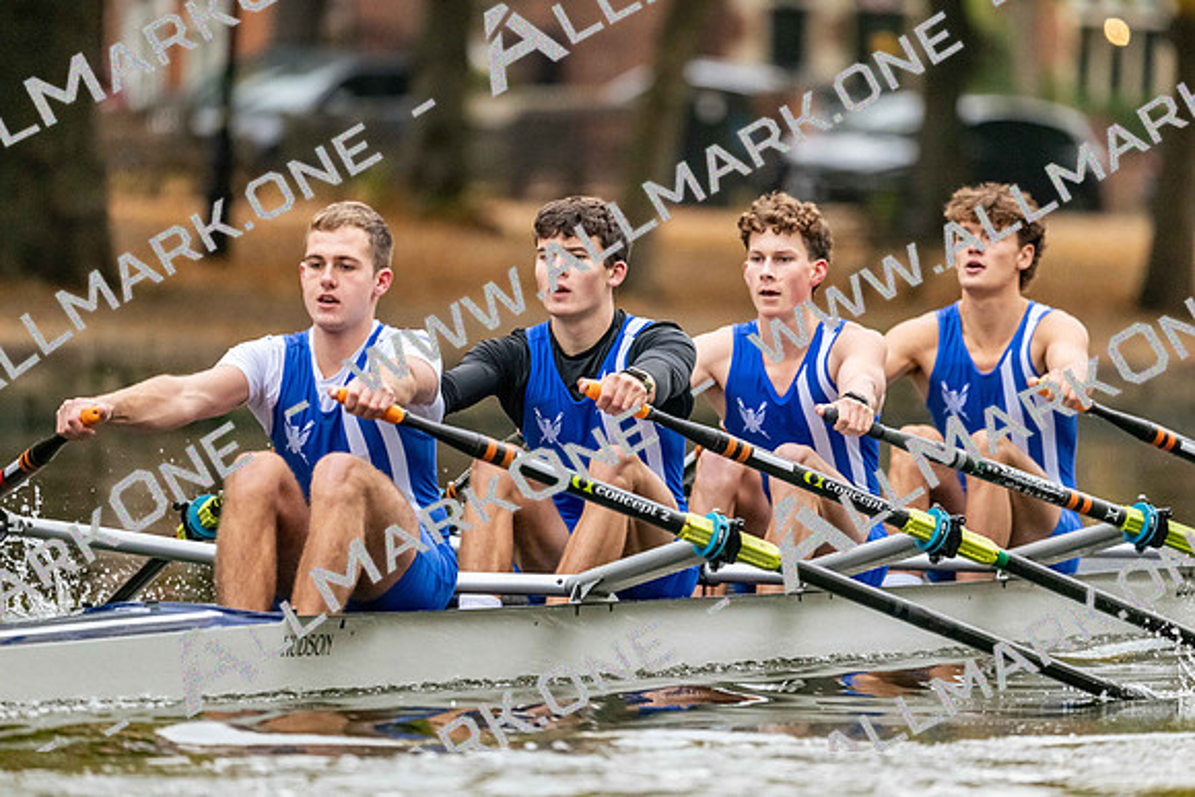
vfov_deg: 3.4
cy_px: 398
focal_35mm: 400
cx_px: 598
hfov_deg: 5.2
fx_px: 13280
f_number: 4.5
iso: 7200
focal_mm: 400
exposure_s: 1/2500
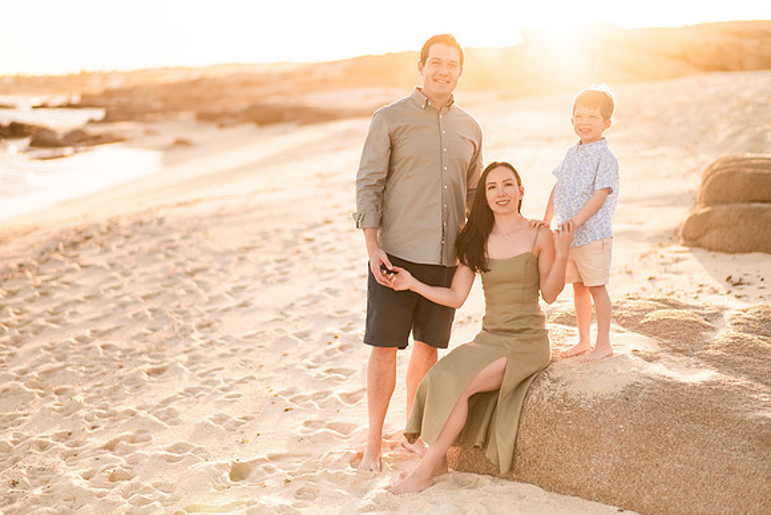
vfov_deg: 23.4
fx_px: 1242
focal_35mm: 58
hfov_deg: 34.5
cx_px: 386
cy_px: 258
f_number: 1.6
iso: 100
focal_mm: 58
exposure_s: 1/3200
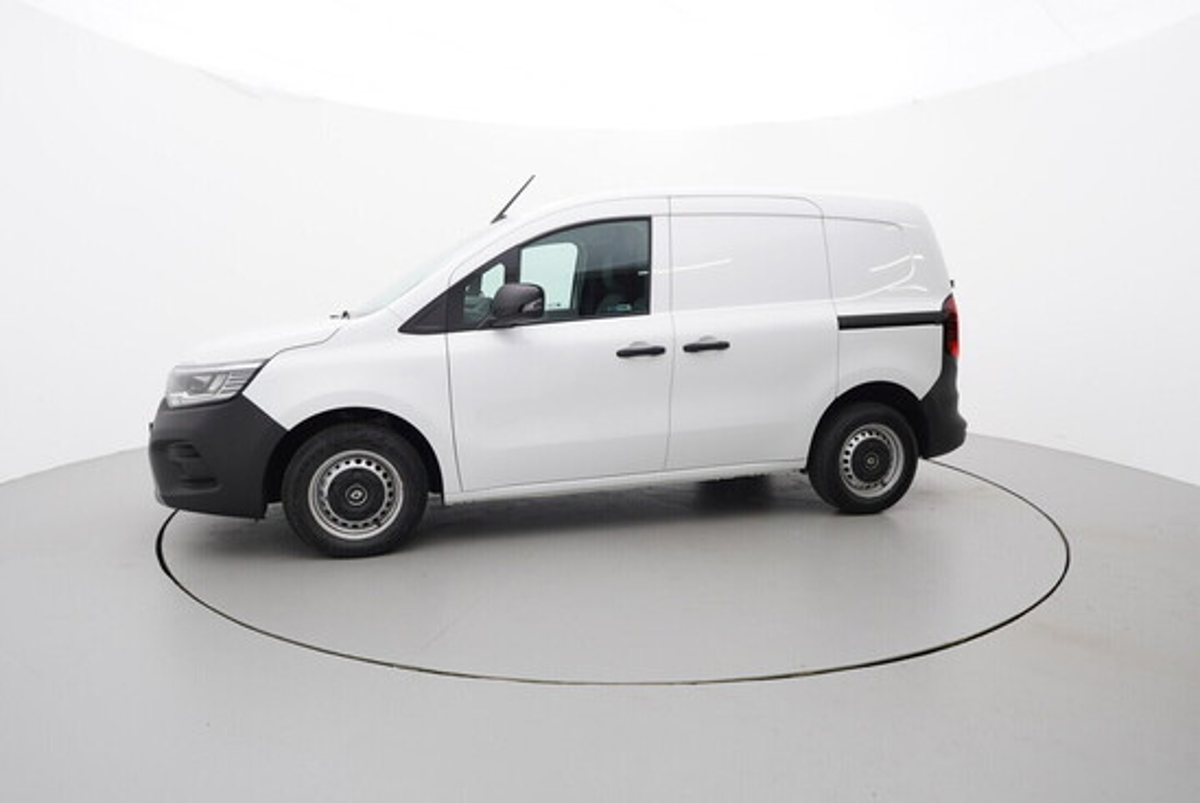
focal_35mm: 22
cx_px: 600
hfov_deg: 77.3
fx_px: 751
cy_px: 402
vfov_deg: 56.2
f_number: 5
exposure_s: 1/80
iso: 200
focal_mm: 15
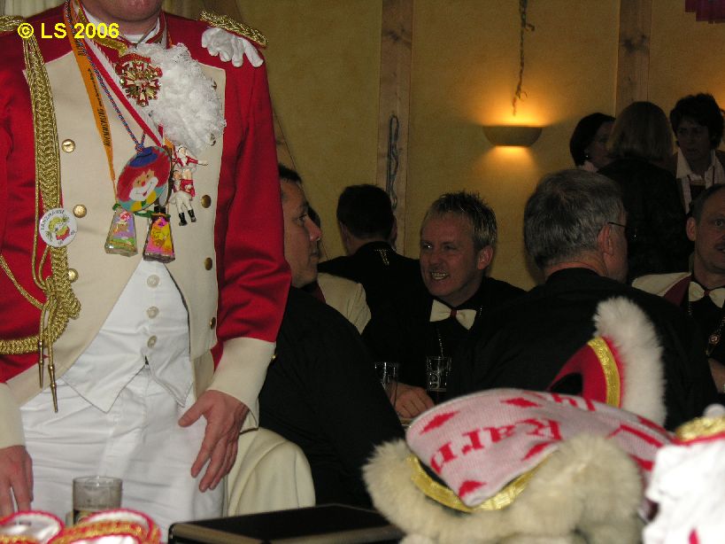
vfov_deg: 15.7
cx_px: 362
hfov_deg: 20.9
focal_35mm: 94
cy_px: 272
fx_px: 1968
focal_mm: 24
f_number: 3.6
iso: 100
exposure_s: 1/120
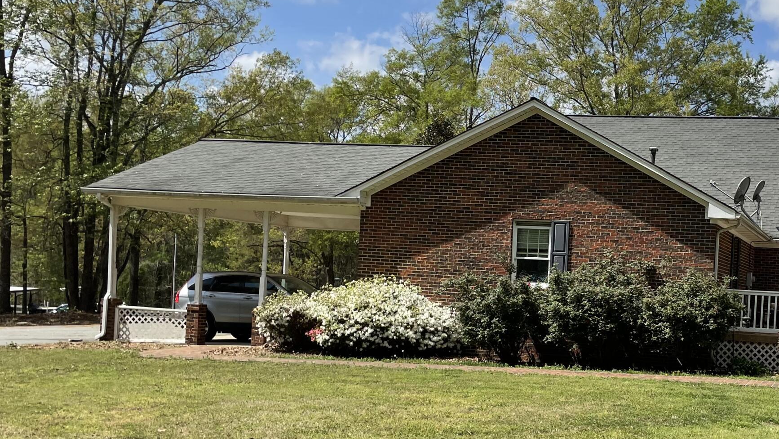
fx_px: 1012
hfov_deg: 40.4
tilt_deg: +0.0
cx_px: 624
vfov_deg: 24.3
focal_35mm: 49
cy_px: 286
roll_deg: -3.0
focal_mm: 4.2
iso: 32
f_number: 1.6
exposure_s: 1/3509
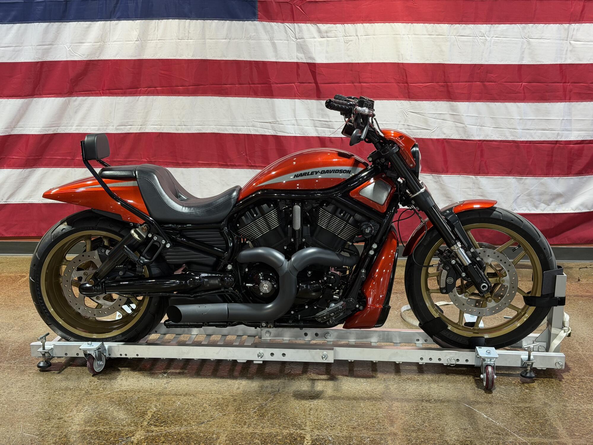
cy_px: 222
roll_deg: +0.2
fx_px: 822
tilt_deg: -10.7
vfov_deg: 30.3
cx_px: 296
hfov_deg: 39.7
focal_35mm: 48
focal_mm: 6.76
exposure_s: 1/60
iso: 80
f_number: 1.78
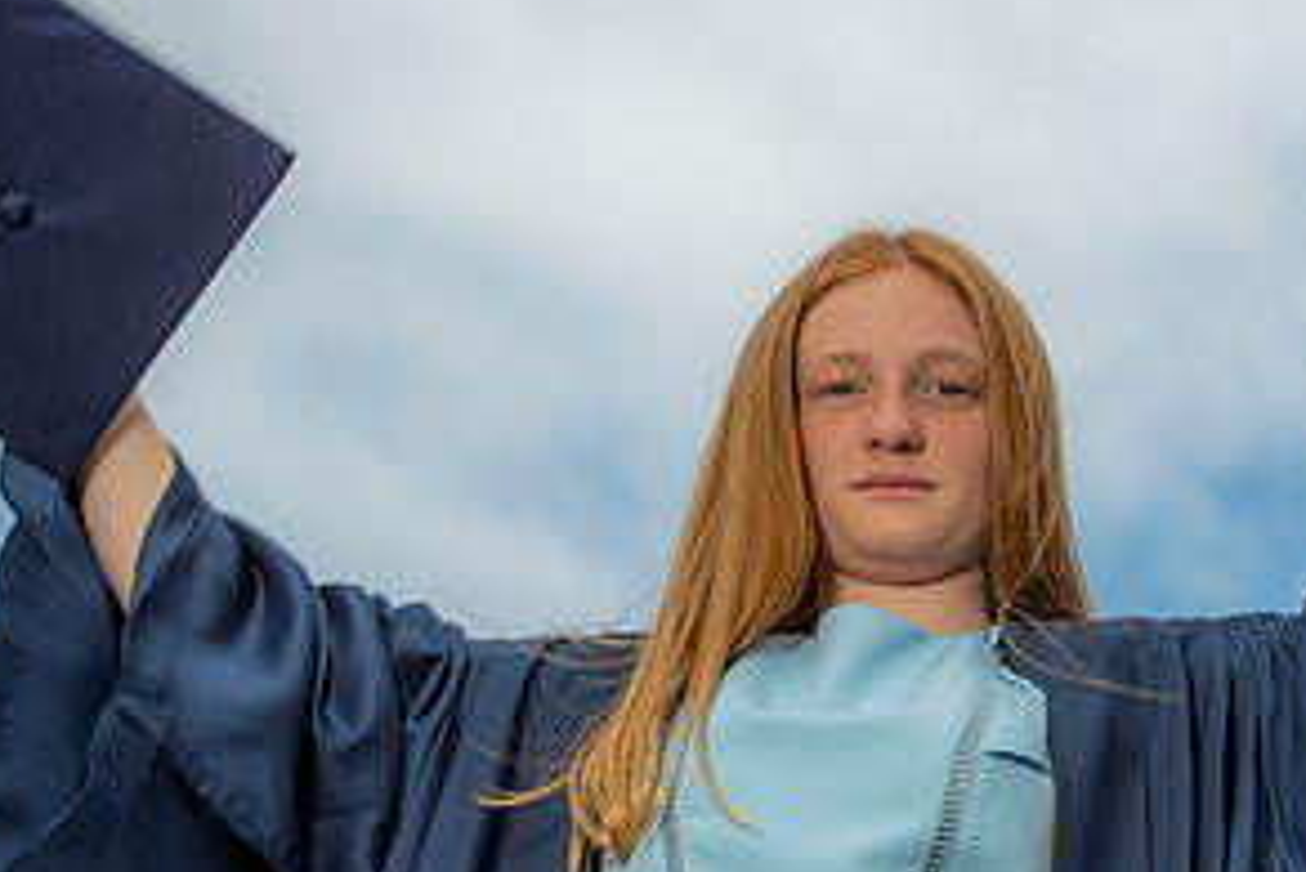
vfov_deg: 9.9
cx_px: 953
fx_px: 5045
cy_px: 470
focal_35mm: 139
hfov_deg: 14.7
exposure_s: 1/250
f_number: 5.6
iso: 80
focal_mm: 70
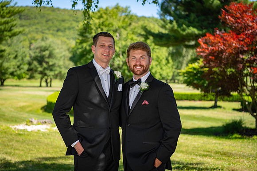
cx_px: 128
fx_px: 442
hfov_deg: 32.4
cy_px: 86
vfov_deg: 21.9
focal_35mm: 62
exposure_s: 1/800
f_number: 3.2
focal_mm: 62
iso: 100
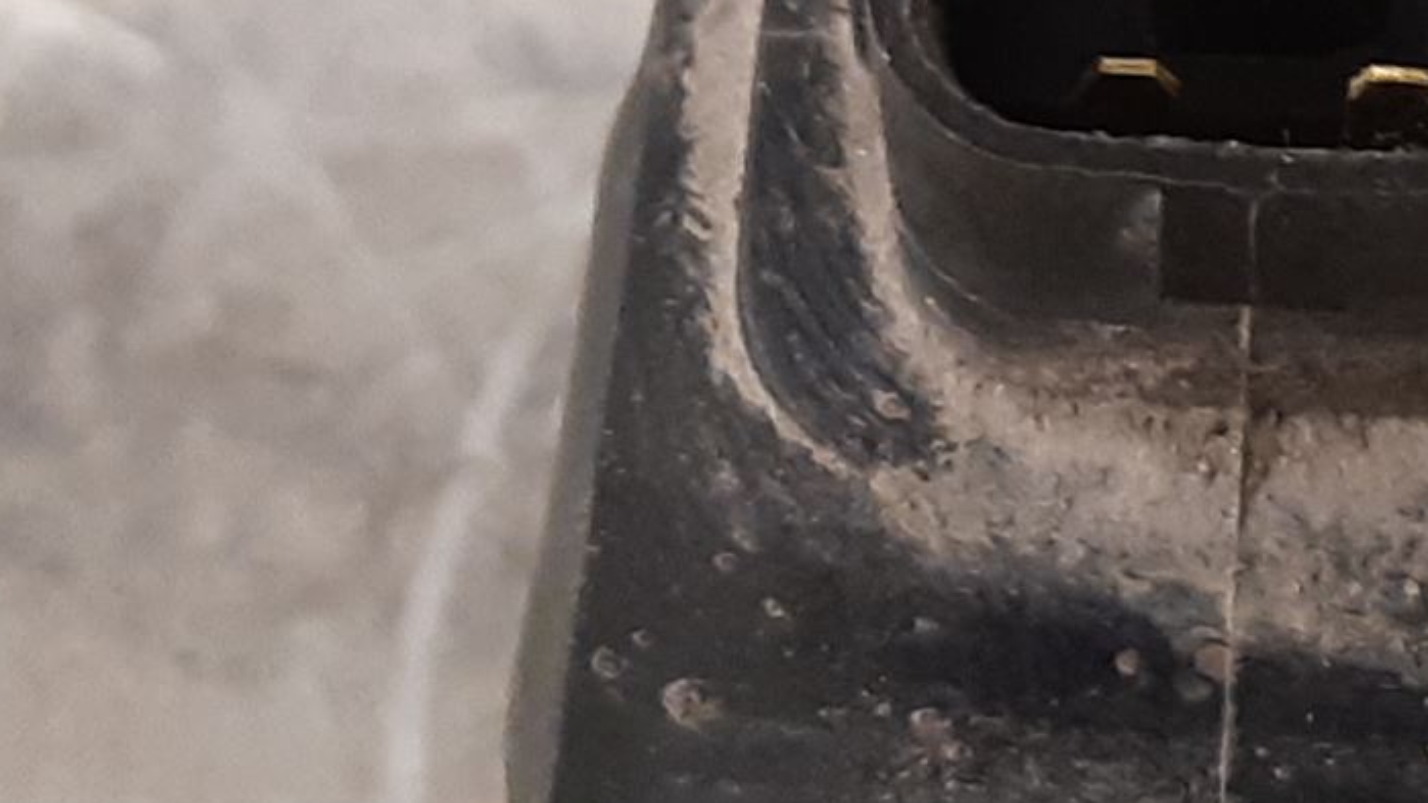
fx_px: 3142
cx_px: 1091
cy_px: 47
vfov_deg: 14.4
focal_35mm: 83
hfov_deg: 25.3
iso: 250
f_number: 1.7
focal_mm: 3.93
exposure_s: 1/33
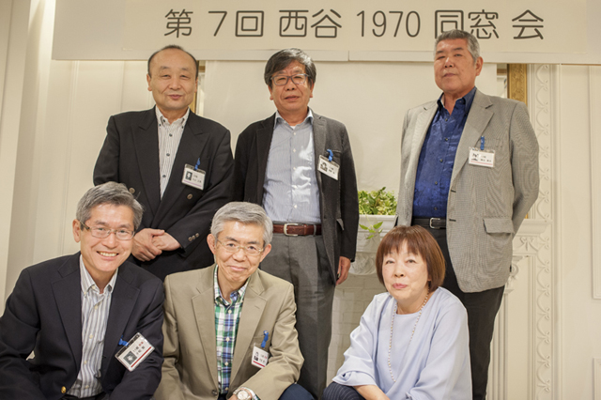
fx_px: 584
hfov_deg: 54.5
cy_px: 200
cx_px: 300
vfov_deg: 37.8
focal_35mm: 35
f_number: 5.6
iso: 1100
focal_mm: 35
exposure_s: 1/100
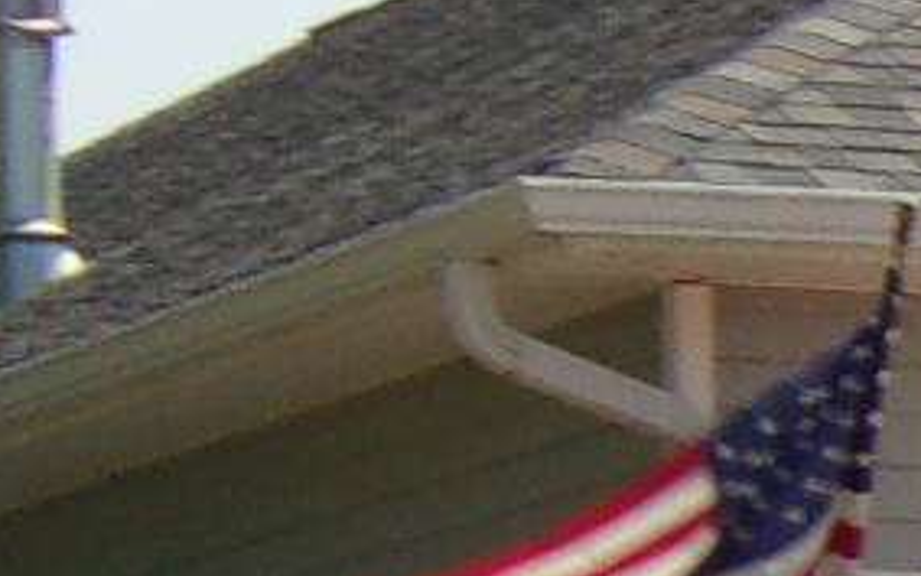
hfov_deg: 4.9
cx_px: 2626
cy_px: 921
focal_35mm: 407
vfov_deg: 3.2
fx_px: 10218
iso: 80
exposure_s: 1/50
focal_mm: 9.4
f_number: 15
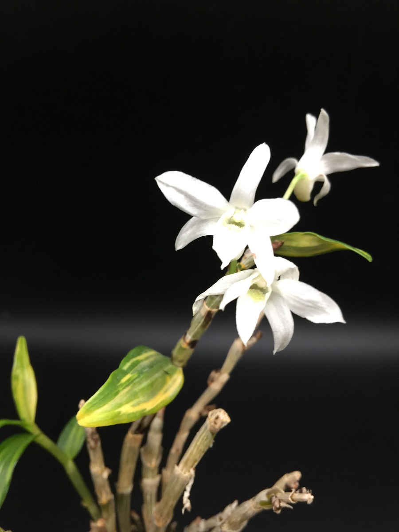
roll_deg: +1.0
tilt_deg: -33.6
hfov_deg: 48.2
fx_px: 446
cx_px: 200
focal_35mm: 29
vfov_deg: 61.7
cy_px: 266
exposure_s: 1/17
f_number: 2.2
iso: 50
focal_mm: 4.15
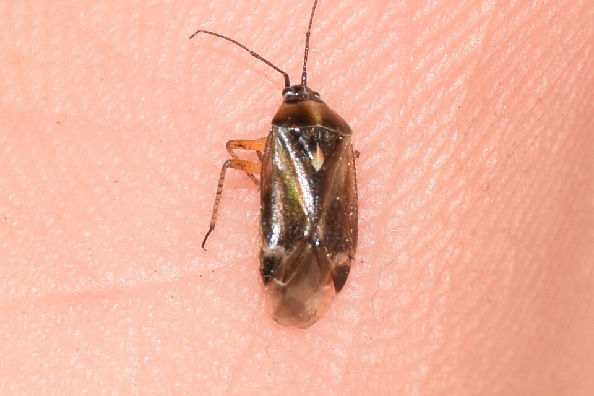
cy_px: 198
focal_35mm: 210
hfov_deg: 9.8
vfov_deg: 6.5
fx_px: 3465
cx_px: 297
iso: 100
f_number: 11
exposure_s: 1/160
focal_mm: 140
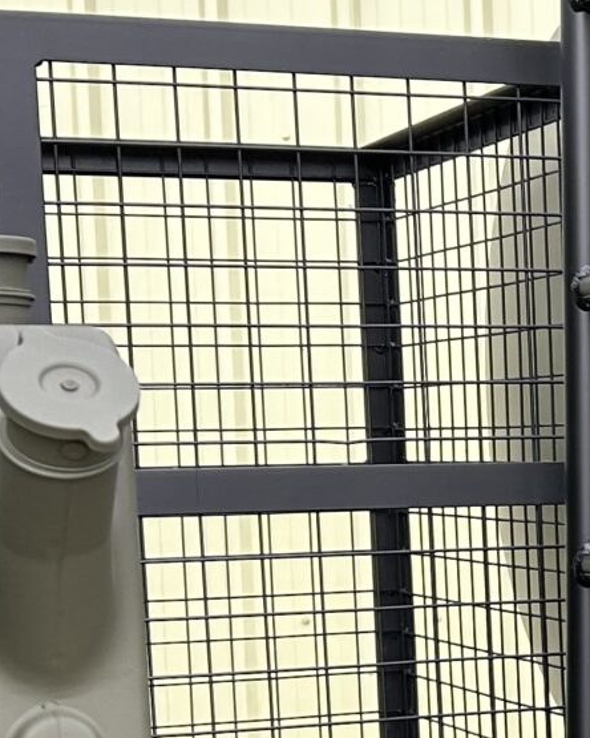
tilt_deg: -4.6
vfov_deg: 16.2
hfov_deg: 12.4
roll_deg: +0.7
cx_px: 950
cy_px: 698
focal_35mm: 117
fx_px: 2554
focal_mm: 5.7
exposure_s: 1/276
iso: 40
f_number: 1.5
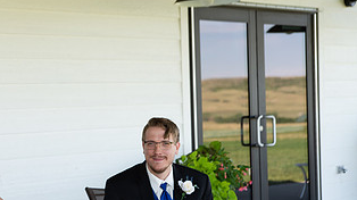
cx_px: 47
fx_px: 880
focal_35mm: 93
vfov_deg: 12.9
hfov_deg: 22.5
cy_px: 153
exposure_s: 1/125
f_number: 3.2
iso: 160
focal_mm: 48
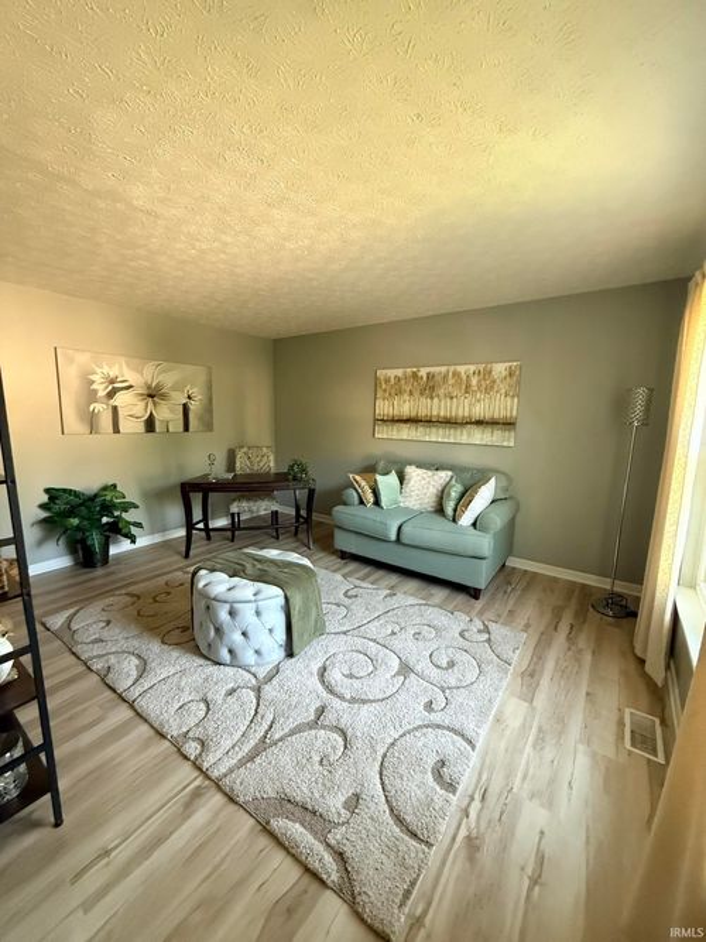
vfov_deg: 102.1
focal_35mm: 14
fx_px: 381
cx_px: 353
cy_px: 471
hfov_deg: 85.7
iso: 640
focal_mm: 2.22
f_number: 2.2
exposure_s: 1/60
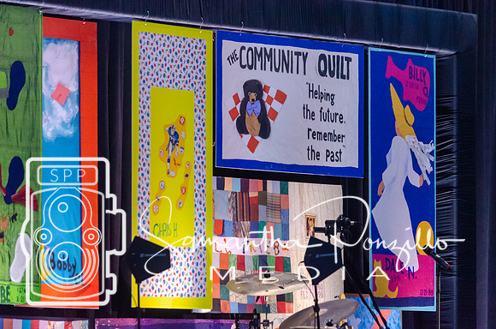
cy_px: 164
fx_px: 3815
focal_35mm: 278
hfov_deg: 7.4
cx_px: 248
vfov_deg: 4.9
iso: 3200
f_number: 5
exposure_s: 1/80
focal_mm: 185
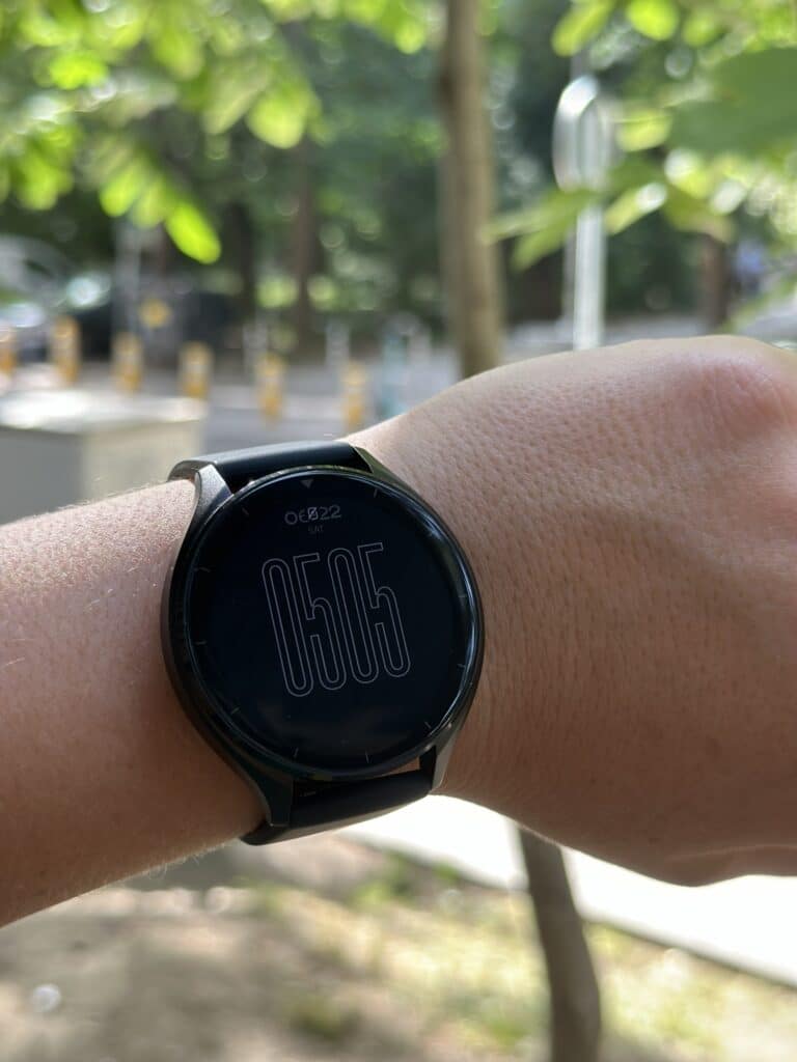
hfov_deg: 30.3
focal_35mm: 48
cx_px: 398
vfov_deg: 39.7
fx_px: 1474
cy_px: 531
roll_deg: +0.3
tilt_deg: -11.4
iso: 80
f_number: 1.78
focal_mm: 6.86
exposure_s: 1/195
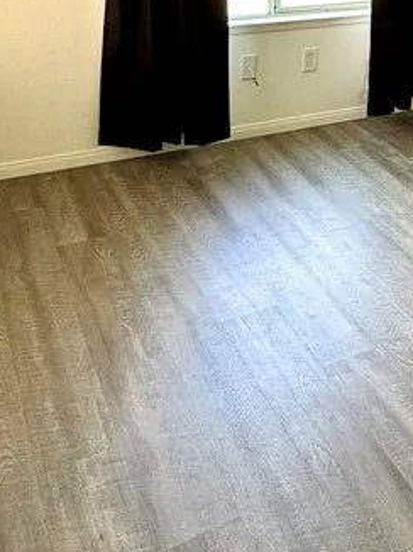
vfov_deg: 39.9
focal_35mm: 44
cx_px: 347
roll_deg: -2.9
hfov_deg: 31.7
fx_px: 701
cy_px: 58
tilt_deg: -16.1
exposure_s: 1/99
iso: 125
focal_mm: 2.22
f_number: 2.2
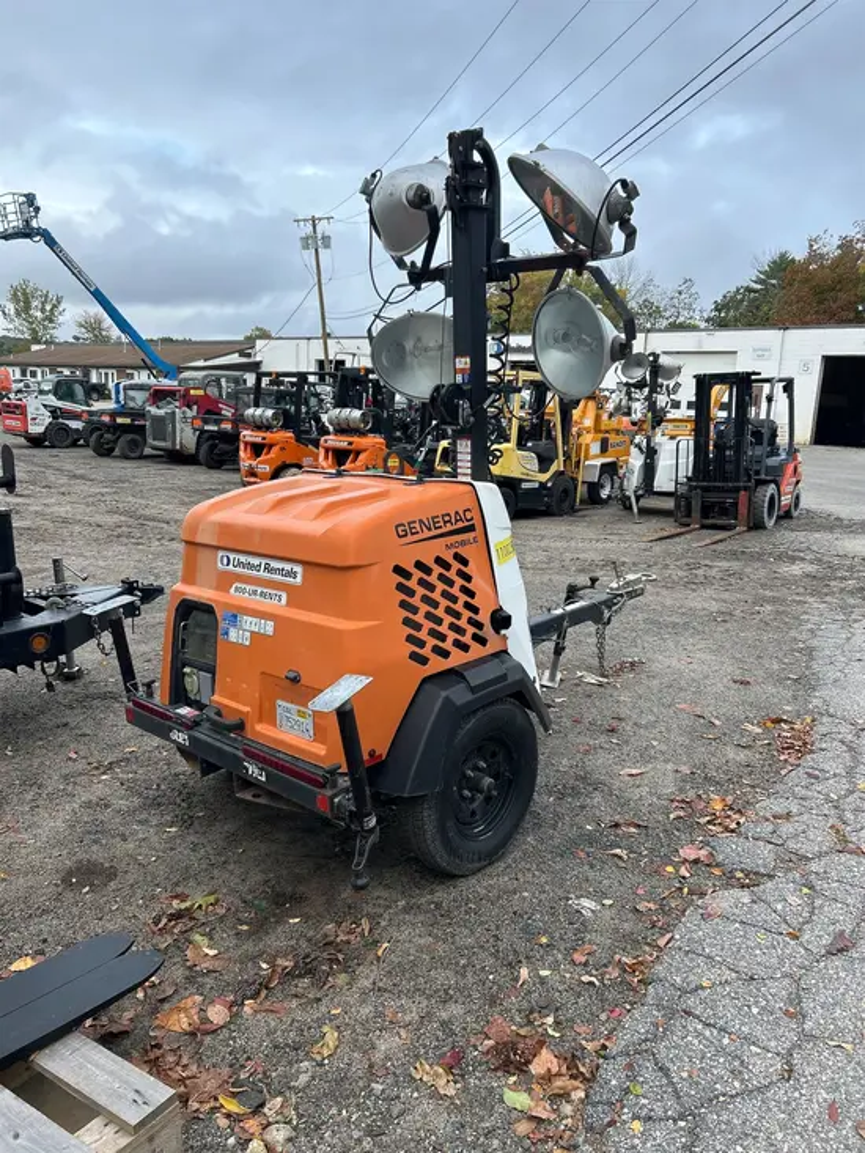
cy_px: 576
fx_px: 866
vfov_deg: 67.3
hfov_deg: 53.1
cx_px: 432
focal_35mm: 26
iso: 50
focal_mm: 5.7
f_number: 1.5
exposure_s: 1/1112
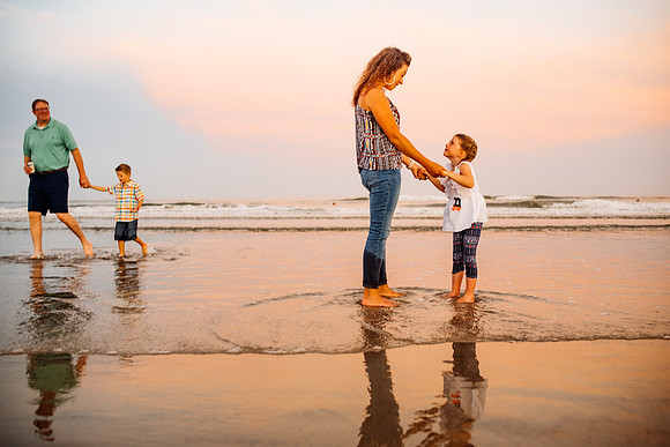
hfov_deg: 54.4
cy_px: 224
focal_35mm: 35
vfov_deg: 37.9
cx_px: 335
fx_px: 652
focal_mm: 35
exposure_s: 1/200
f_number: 2.8
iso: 320
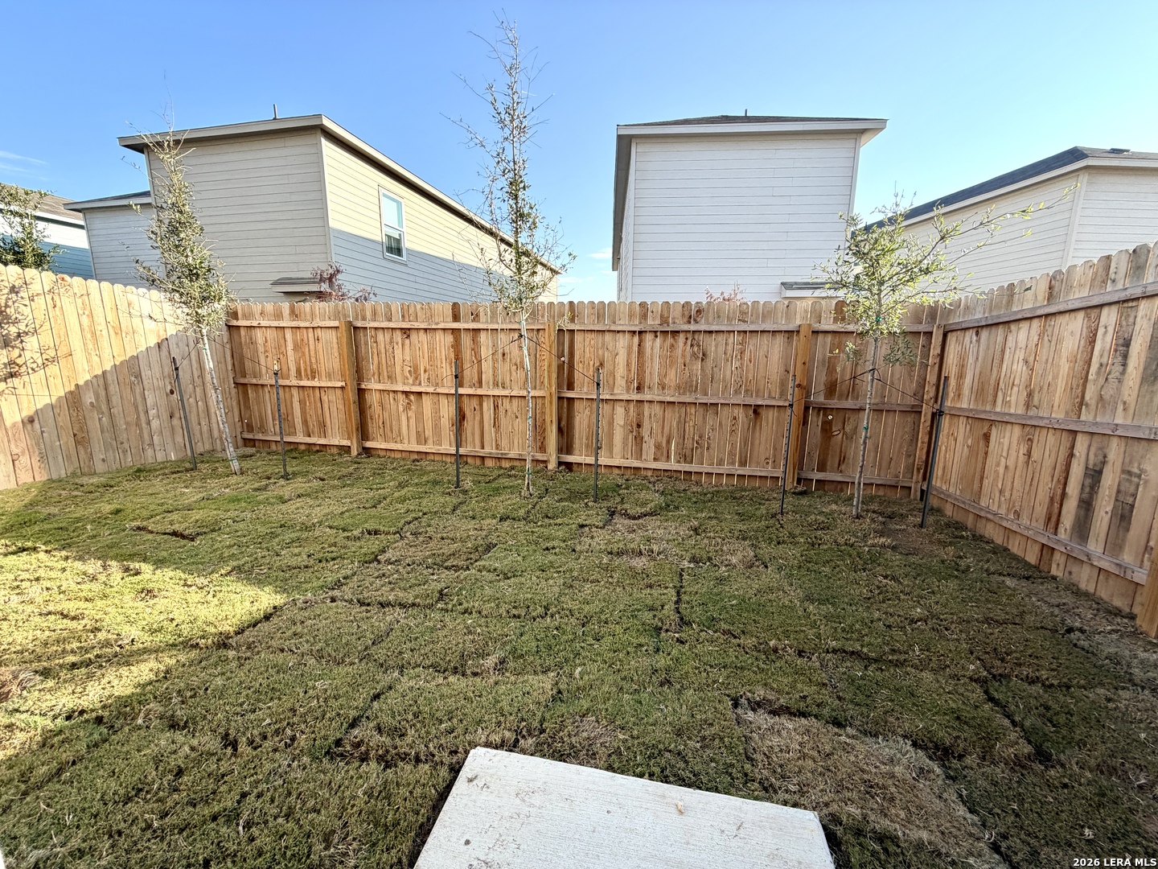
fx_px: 468
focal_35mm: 14
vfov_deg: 85.7
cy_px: 434
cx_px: 579
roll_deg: +0.9
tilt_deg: -11.2
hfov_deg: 102.1
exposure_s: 1/514
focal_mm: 2.22
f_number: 2.2
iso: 40
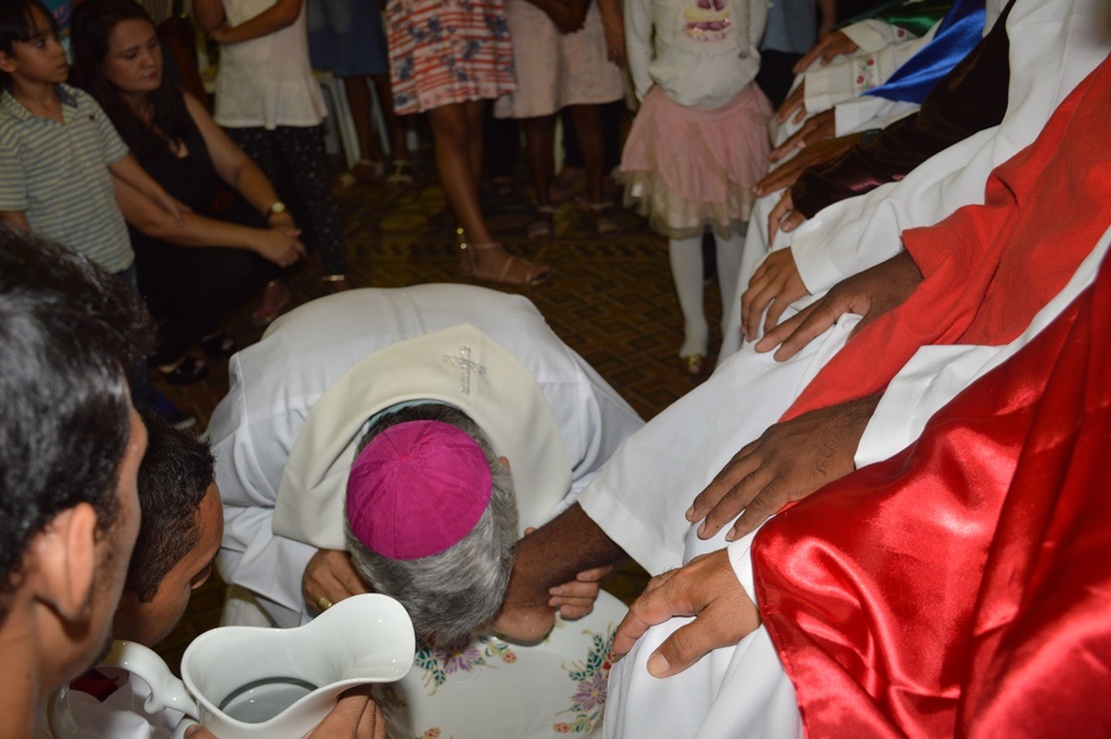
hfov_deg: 53.2
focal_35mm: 36
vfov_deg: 36.8
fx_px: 1110
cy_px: 370
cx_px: 556
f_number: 3.8
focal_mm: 24
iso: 360
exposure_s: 1/60
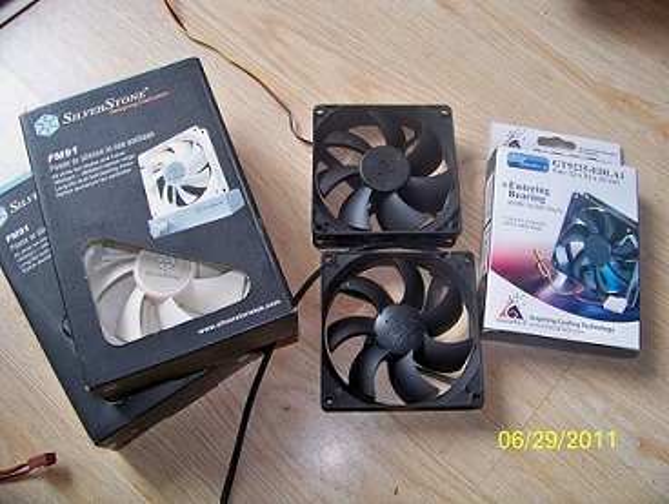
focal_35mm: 33
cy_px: 252
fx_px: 639
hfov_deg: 55.3
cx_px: 334
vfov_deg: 43.0
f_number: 2.8
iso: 200
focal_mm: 5.85
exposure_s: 1/30
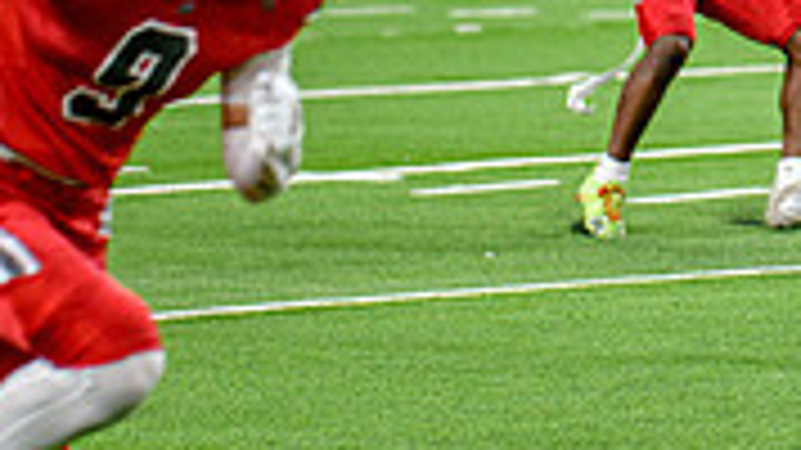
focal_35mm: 426
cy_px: -173
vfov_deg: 2.8
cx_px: 1066
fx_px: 9045
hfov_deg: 5.0
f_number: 2.8
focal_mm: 125
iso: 1000
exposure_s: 1/400
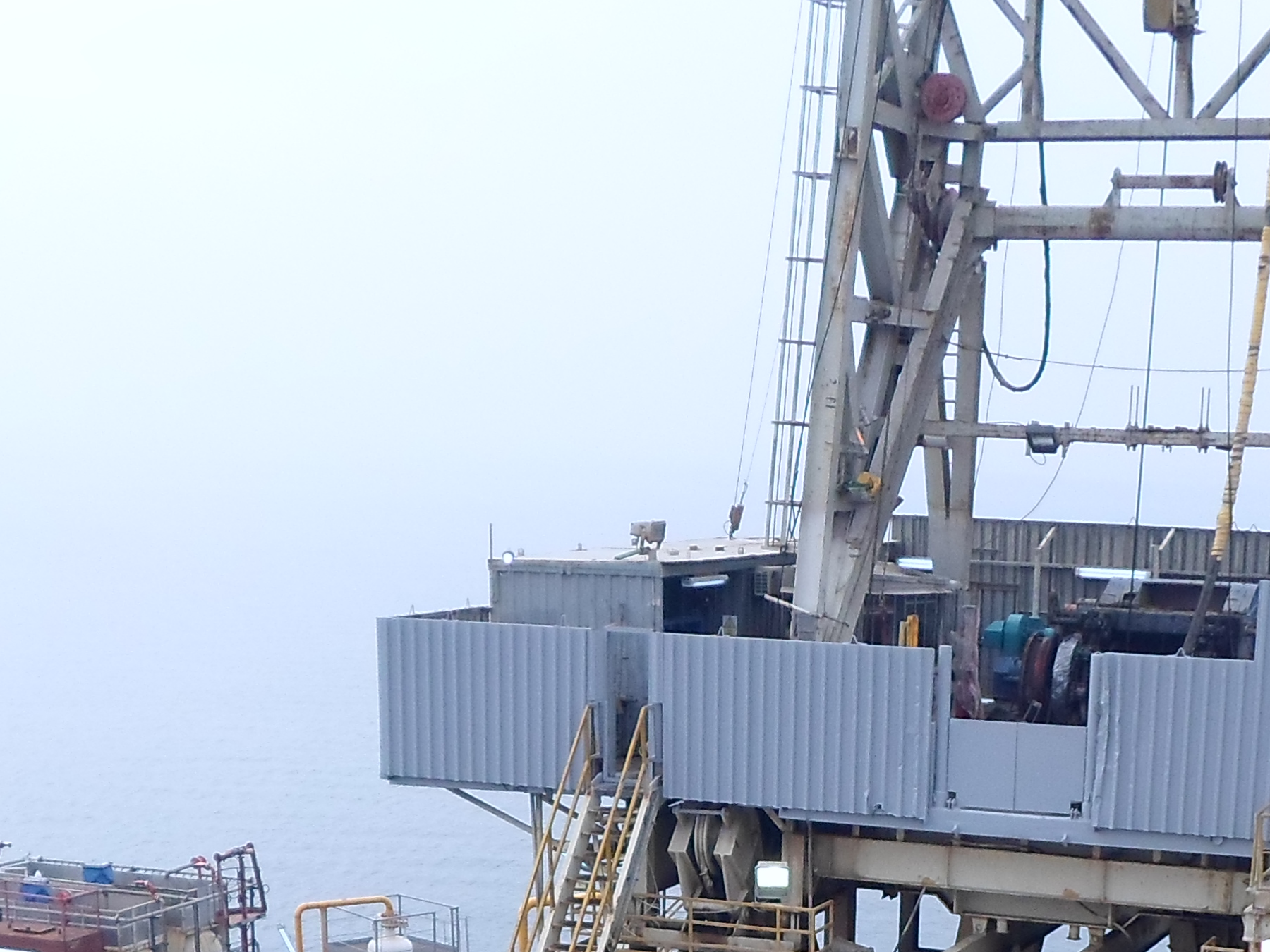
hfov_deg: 30.1
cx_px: 829
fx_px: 2348
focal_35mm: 64
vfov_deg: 21.0
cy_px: 1204
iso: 80
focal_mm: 4.5
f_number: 2.5
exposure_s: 1/500
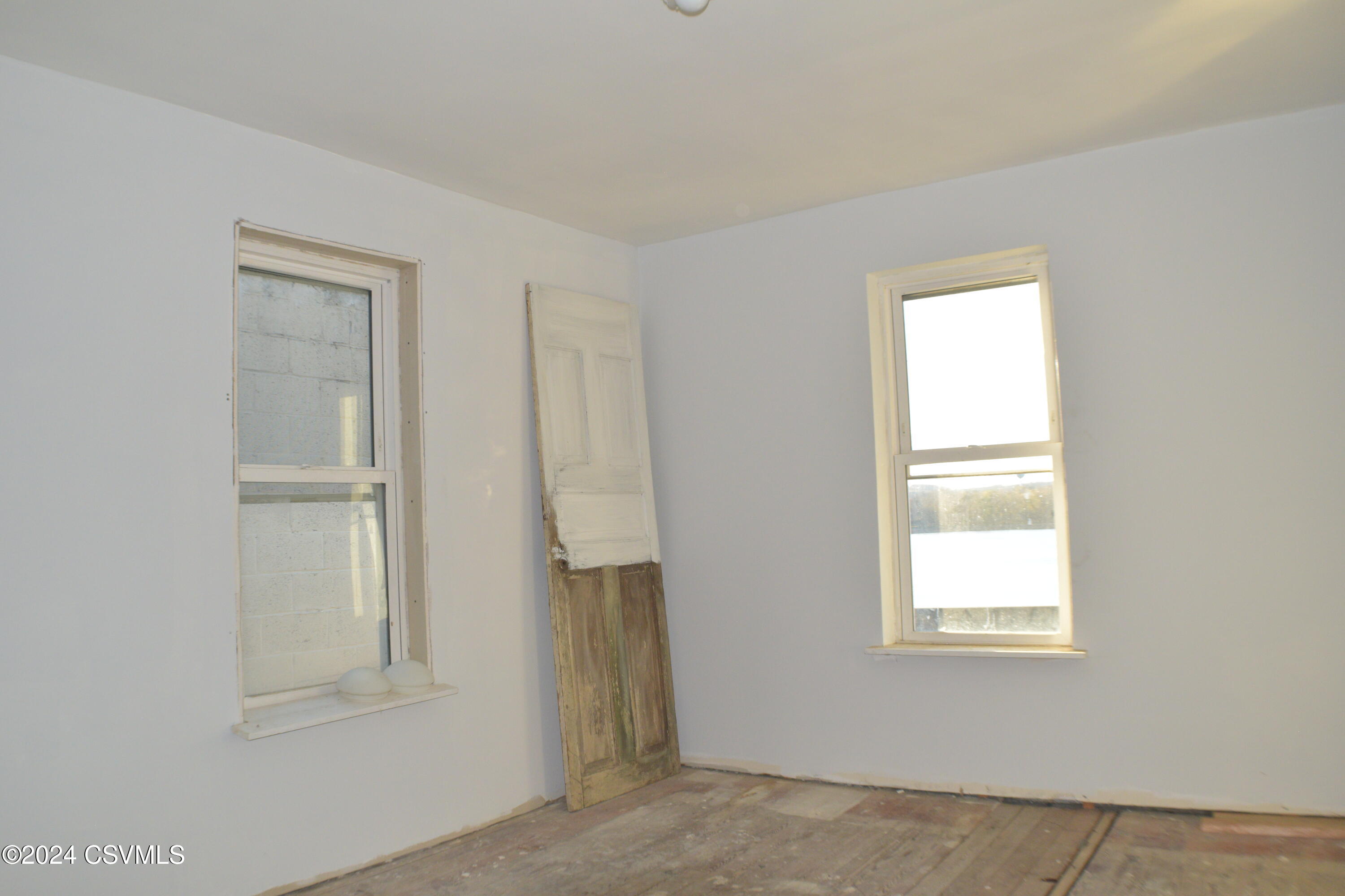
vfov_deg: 36.9
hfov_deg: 53.1
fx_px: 1345
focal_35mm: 36
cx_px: 672
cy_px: 448
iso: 800
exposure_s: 1/200
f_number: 9
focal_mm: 24
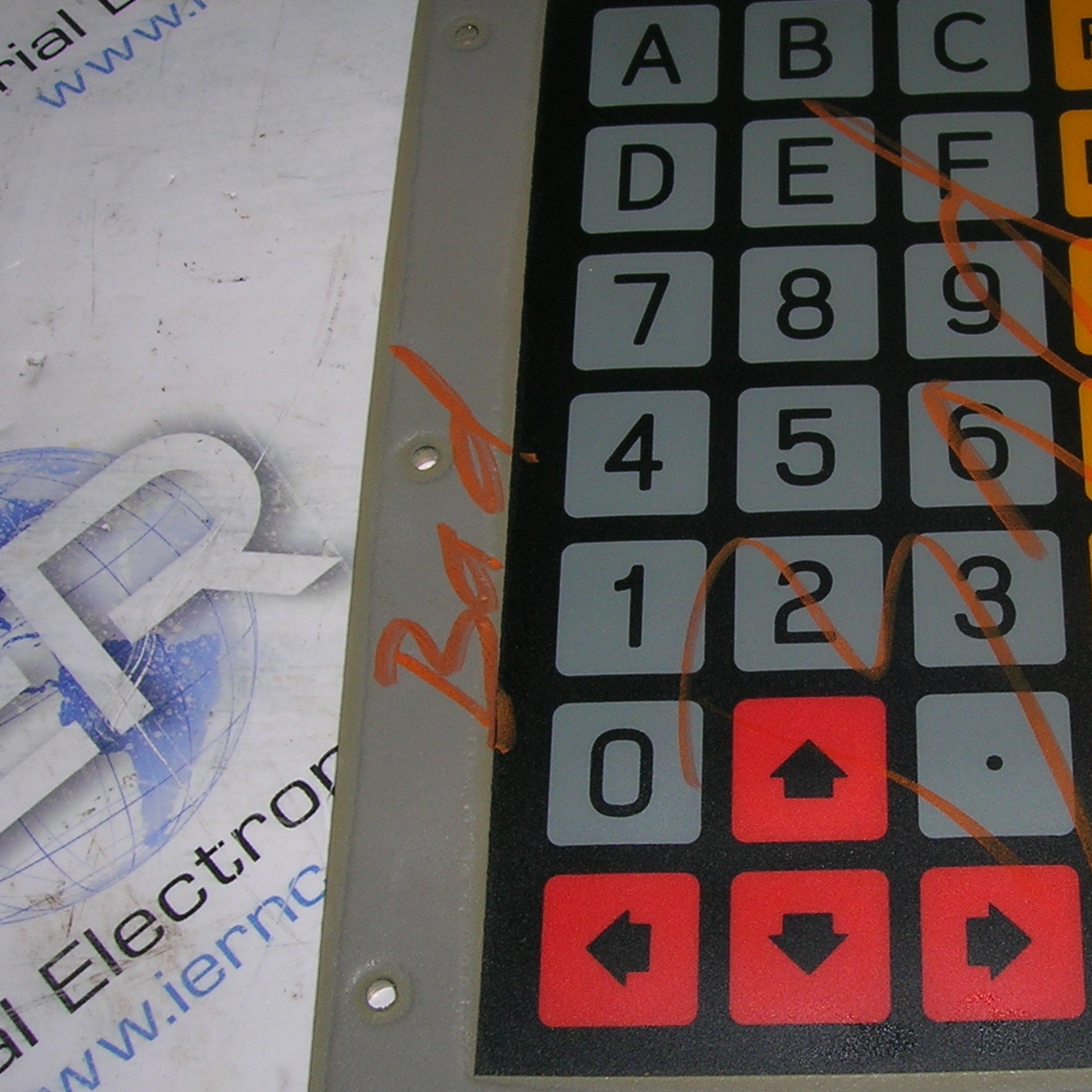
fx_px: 2141
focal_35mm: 60
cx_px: 837
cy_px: 574
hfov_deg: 28.1
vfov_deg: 28.6
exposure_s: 1/60.1
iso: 50
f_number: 4.9
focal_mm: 5.7
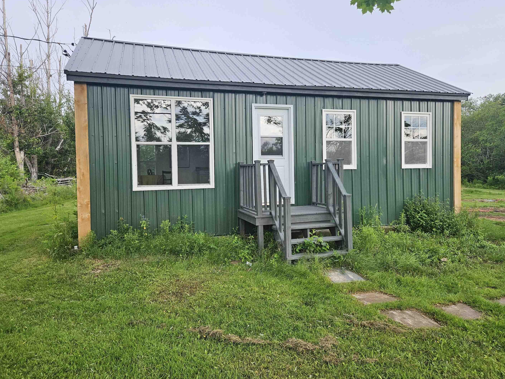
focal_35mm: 25
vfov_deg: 54.9
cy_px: 190
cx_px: 261
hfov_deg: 69.4
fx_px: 365
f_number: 1.8
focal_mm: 5.4
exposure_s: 1/719
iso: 80
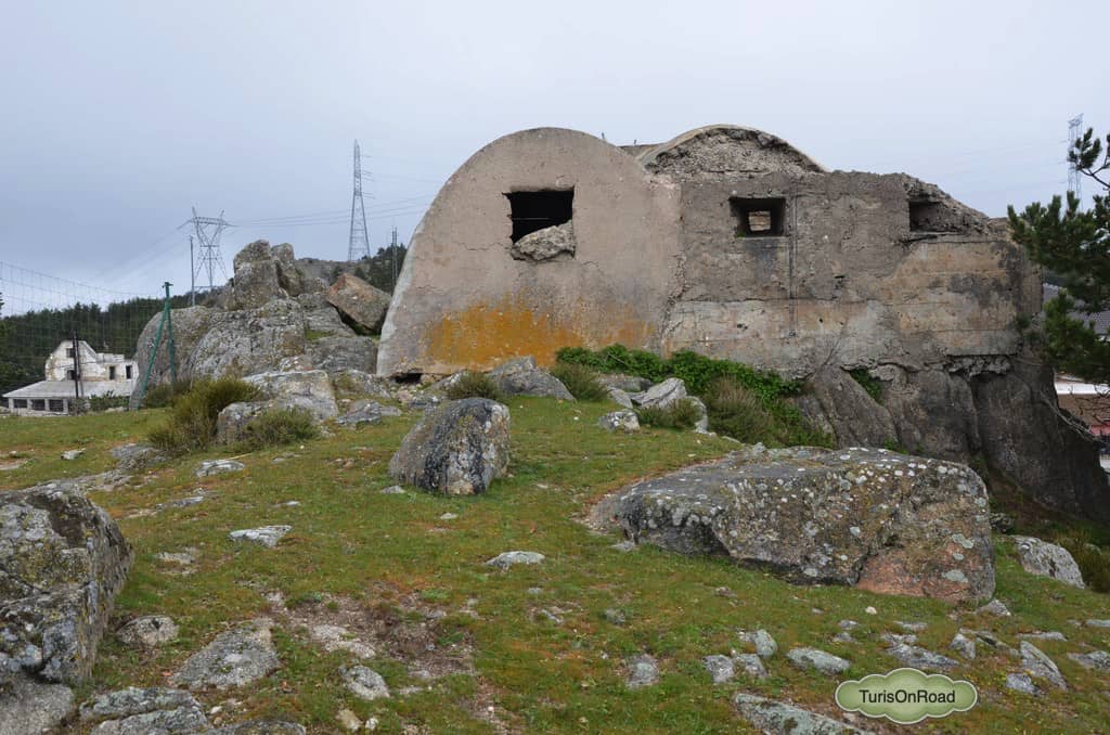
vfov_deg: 39.8
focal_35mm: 33
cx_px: 555
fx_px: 1015
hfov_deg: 57.3
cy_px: 368
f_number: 8
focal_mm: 22
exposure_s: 1/250
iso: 200
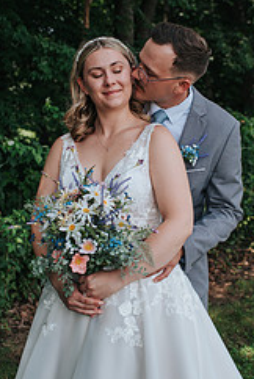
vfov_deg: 30.9
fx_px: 686
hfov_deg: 21.0
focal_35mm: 65
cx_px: 143
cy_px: 174
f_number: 2.8
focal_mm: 35
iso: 100
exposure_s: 1/500
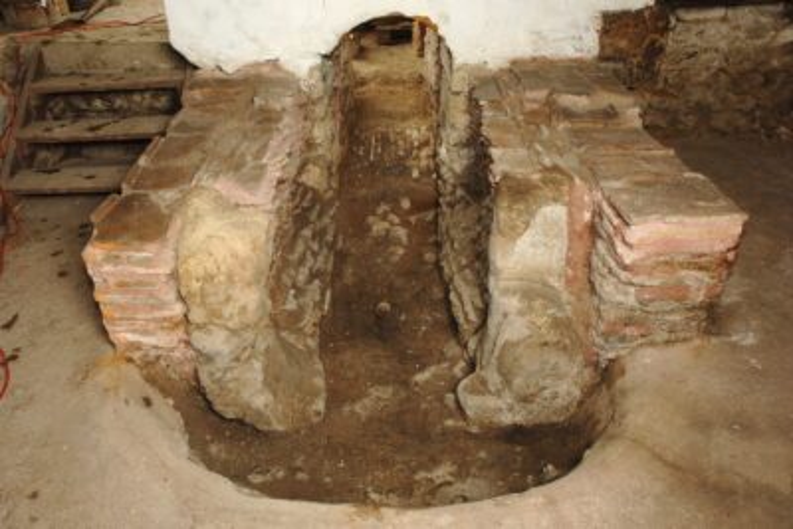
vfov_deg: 48.0
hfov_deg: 67.4
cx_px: 396
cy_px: 264
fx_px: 595
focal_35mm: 27
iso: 100
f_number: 13
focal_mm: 18
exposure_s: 1/80
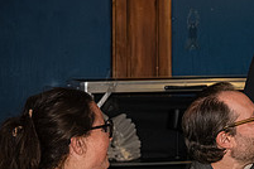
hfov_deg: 10.5
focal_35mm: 190
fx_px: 1340
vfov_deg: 7.2
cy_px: 89
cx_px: 355
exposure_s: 1/200
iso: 4000
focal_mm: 65
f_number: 4
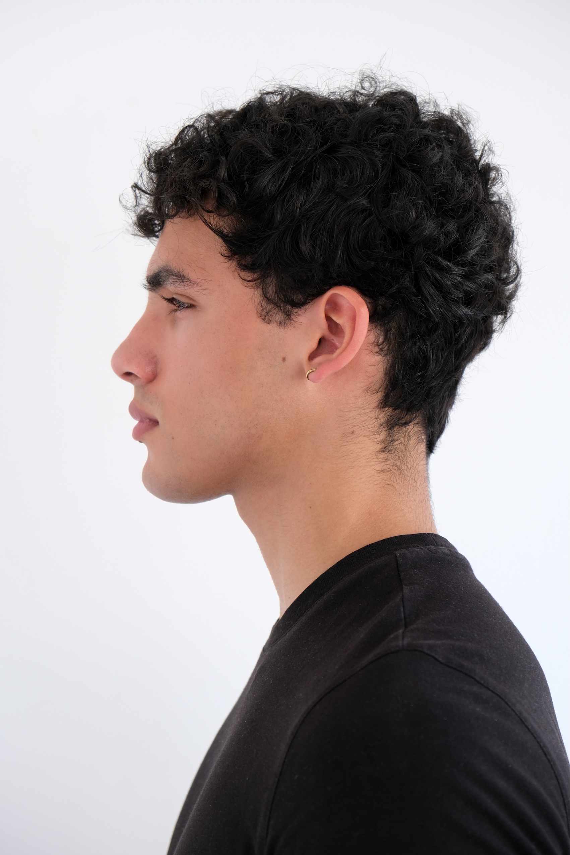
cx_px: 285
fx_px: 1971
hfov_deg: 16.5
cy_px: 428
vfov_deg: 24.5
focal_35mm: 83
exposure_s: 1/125
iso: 320
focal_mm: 55
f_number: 4
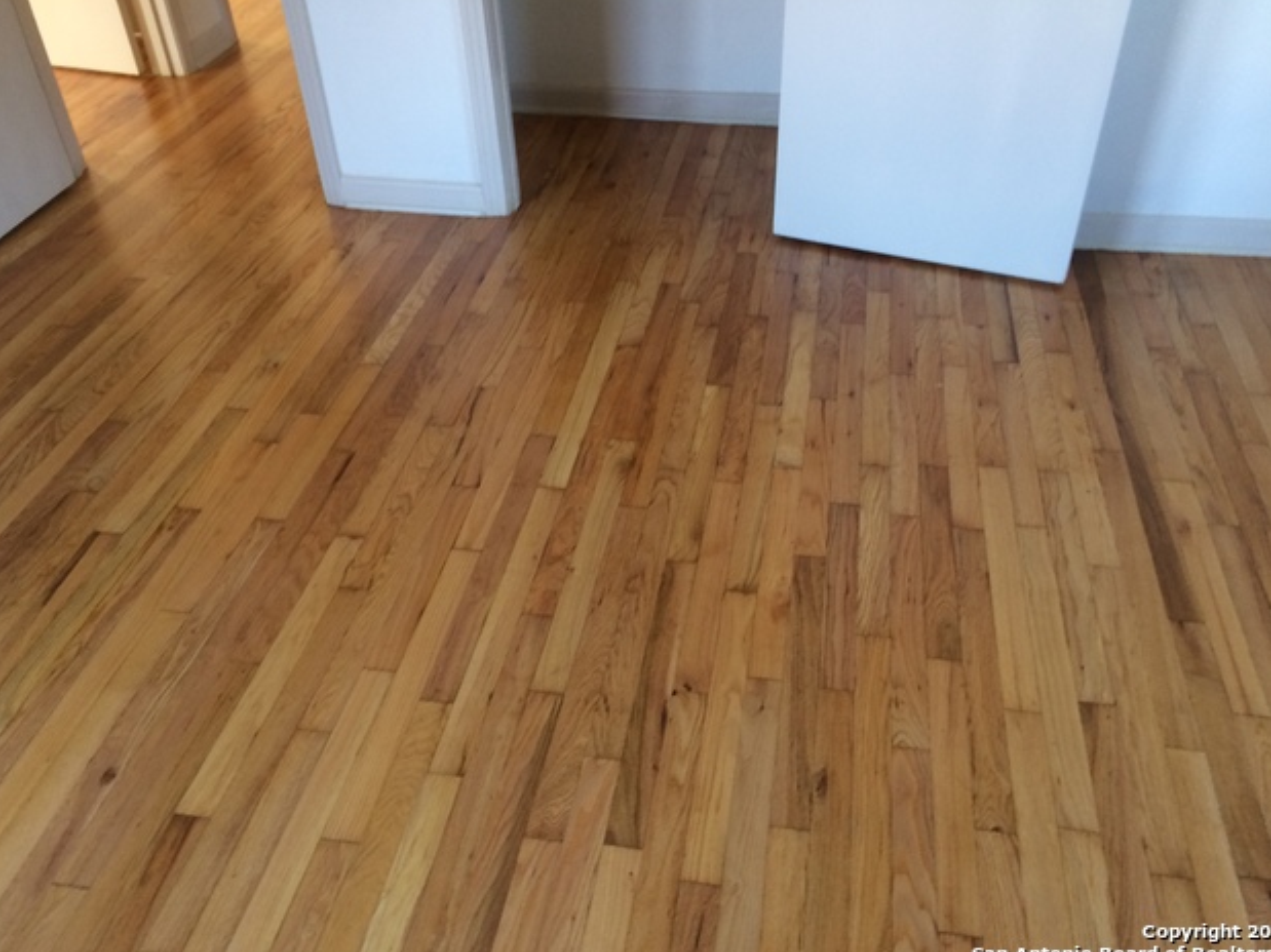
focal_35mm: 30
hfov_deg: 60.0
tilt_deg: -38.7
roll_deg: +3.0
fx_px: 1101
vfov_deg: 46.8
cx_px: 643
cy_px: 474
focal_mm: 4.15
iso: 64
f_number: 2.2
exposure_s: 1/30
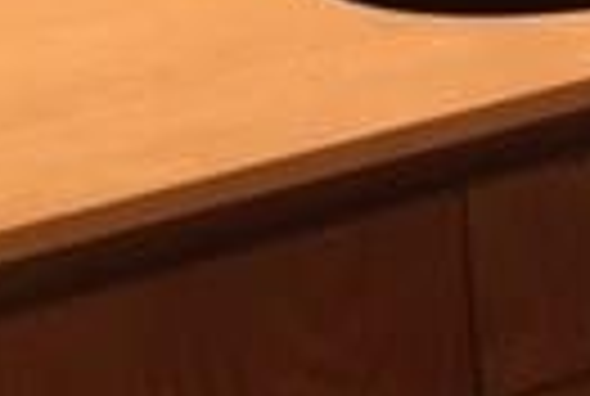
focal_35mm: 147
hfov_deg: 13.6
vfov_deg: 9.3
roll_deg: +2.4
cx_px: 685
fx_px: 2415
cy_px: 9
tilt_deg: -17.6
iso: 80
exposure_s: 1/30
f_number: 2.2
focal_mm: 4.15
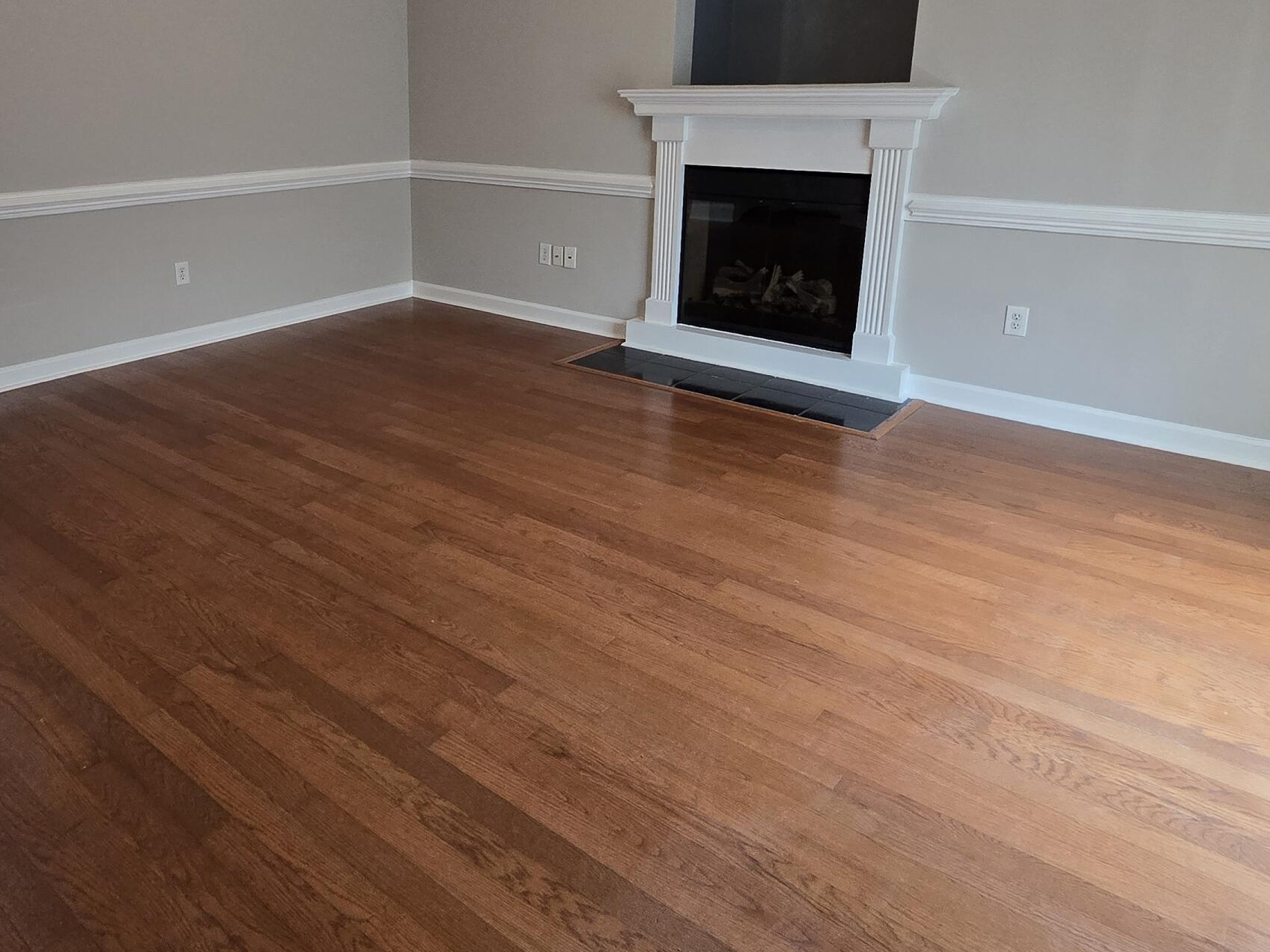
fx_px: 844
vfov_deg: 57.6
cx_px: 452
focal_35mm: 23
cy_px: 317
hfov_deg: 72.3
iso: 250
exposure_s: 1/60
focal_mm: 2.2
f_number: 2.2
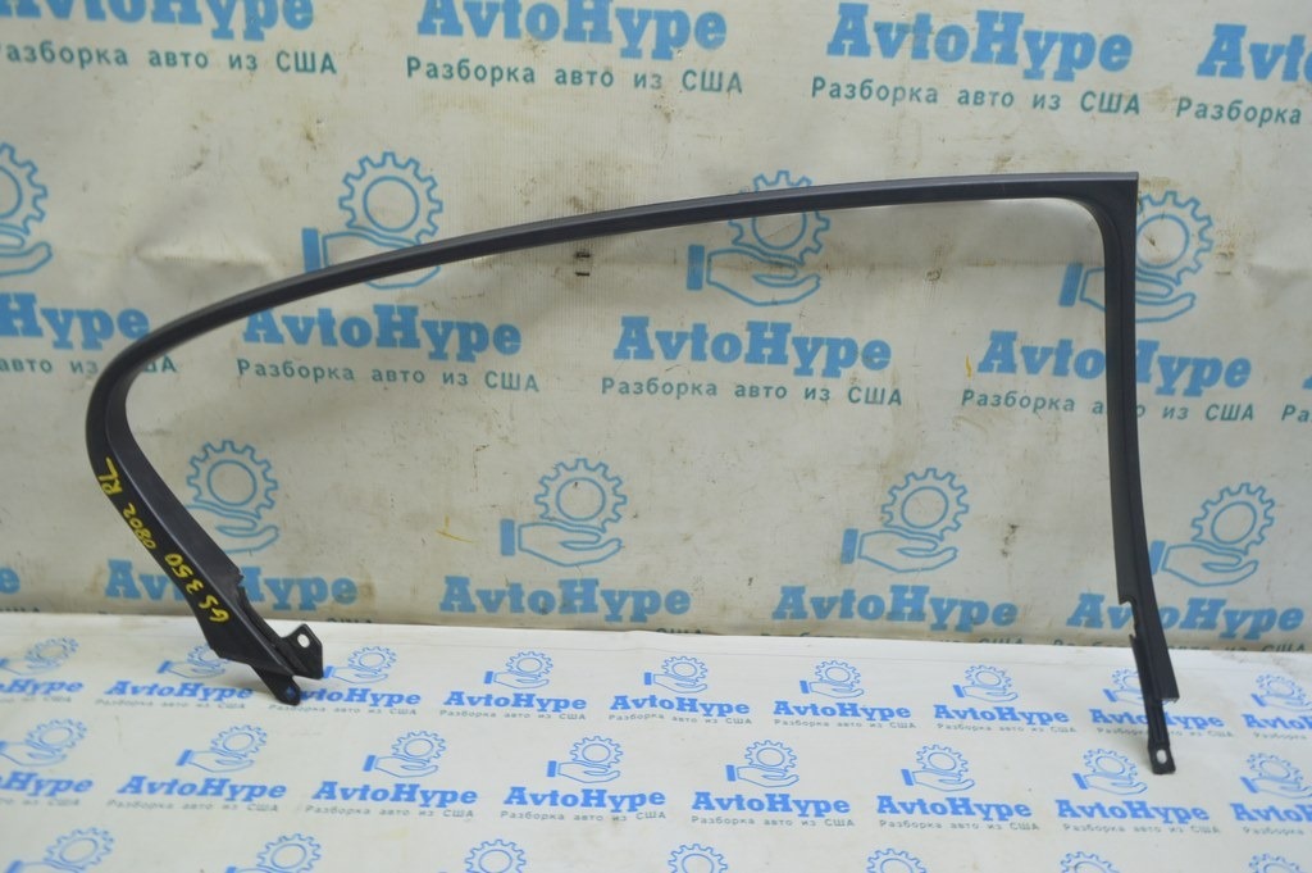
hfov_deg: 67.4
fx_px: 983
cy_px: 436
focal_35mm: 27
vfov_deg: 47.9
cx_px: 656
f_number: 5.6
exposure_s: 1/20
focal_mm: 18
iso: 400
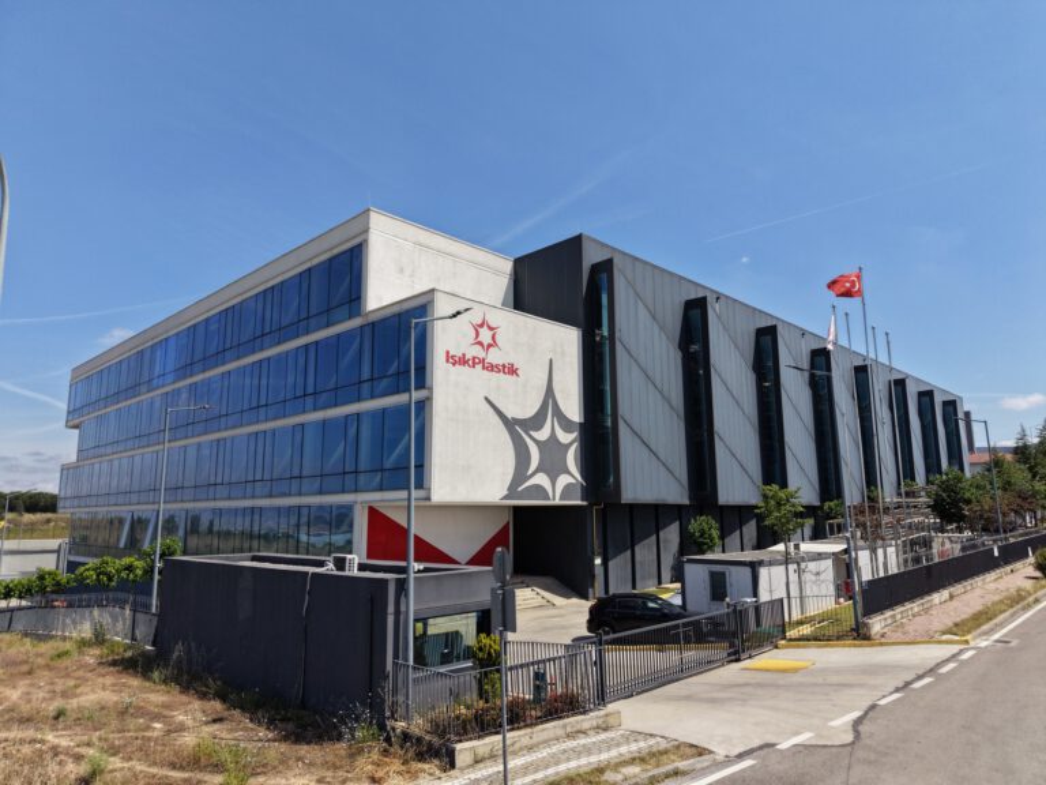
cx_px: 523
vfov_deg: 56.8
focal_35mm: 24
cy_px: 392
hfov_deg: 71.6
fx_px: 725
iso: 160
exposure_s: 1/640
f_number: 1.8
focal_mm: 8.67
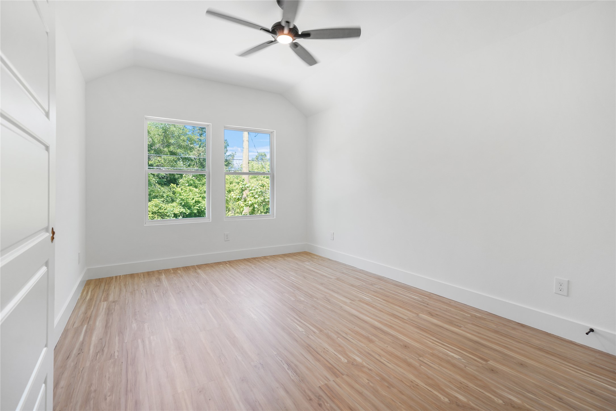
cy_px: 206
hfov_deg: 96.7
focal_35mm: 16
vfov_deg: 73.8
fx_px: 274
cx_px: 308
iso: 200
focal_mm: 16
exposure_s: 1/40
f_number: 5.6
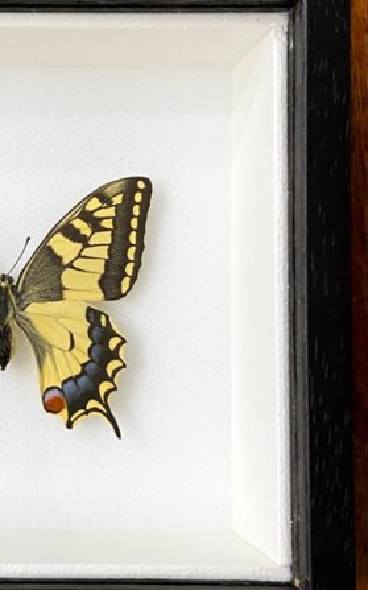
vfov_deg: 52.8
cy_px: 296
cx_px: 8
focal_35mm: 37
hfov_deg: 32.0
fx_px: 594
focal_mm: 4.25
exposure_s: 1/50
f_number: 1.8
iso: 125
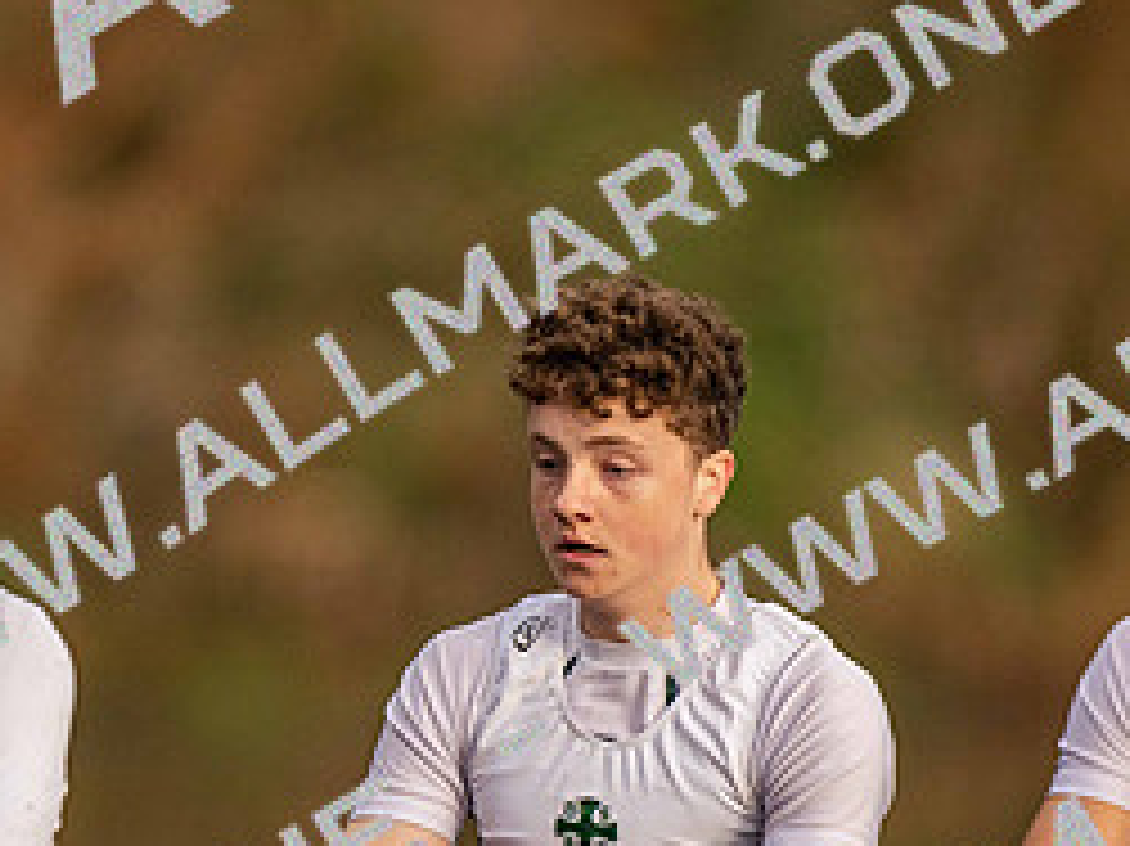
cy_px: 763
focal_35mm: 1335
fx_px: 43559
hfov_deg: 1.5
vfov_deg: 1.1
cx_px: 293
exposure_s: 1/2500
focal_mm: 600
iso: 1400
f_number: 4
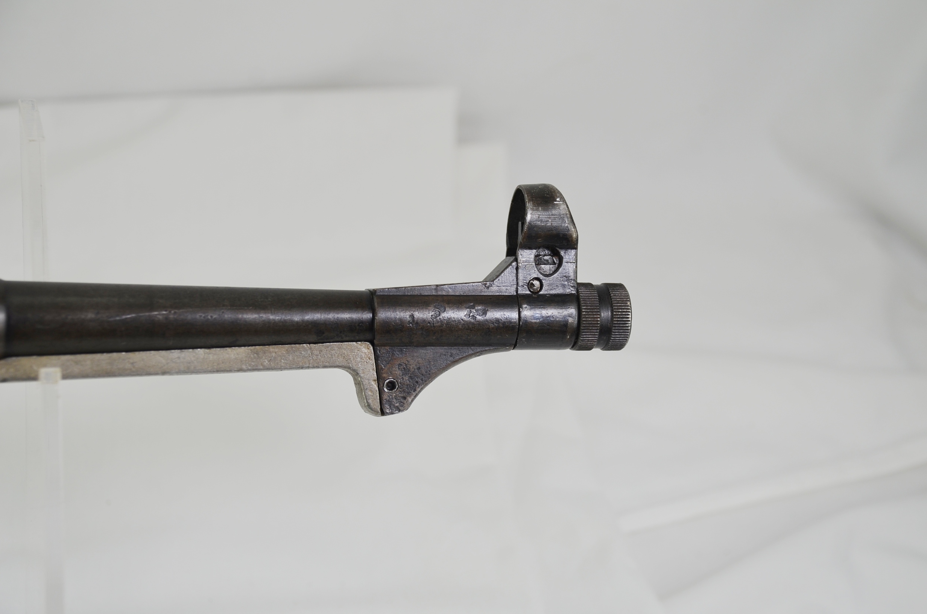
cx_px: 464
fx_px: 2004
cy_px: 307
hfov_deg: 26.0
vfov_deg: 17.4
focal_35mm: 78
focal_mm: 52
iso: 200
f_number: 6.3
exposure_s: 1/160
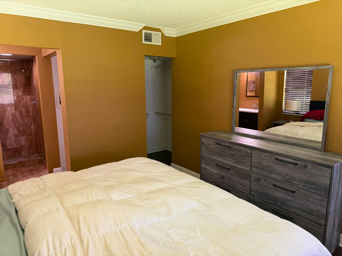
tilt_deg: -10.5
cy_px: 128
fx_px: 237
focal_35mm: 24
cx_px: 171
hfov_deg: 71.6
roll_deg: +0.5
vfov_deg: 56.8
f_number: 1.78
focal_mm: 6.76
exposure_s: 1/60
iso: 320
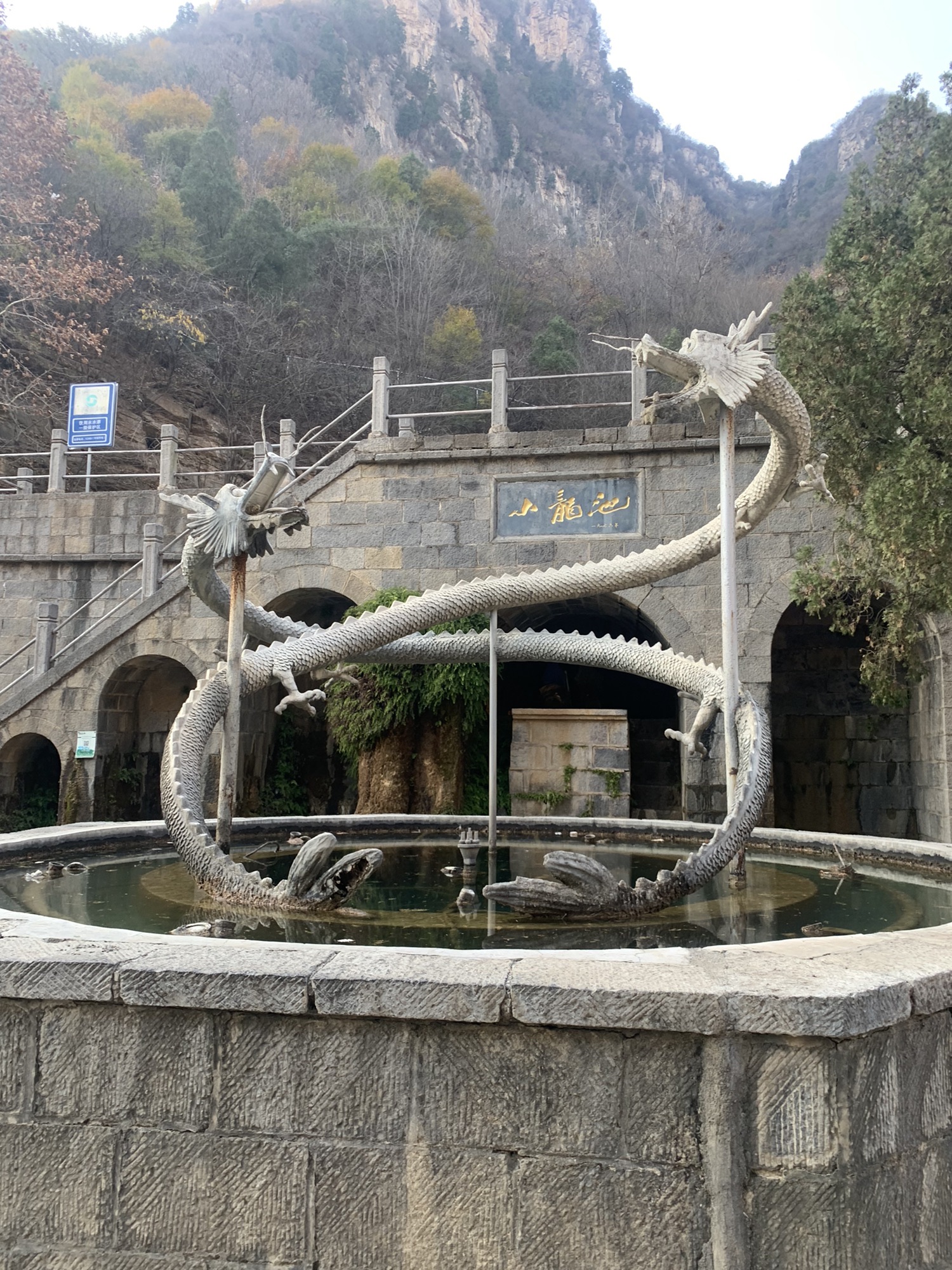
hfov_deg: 53.1
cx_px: 476
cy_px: 635
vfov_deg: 67.3
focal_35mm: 26
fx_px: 953
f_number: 1.8
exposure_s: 1/122
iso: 32
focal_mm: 4.25
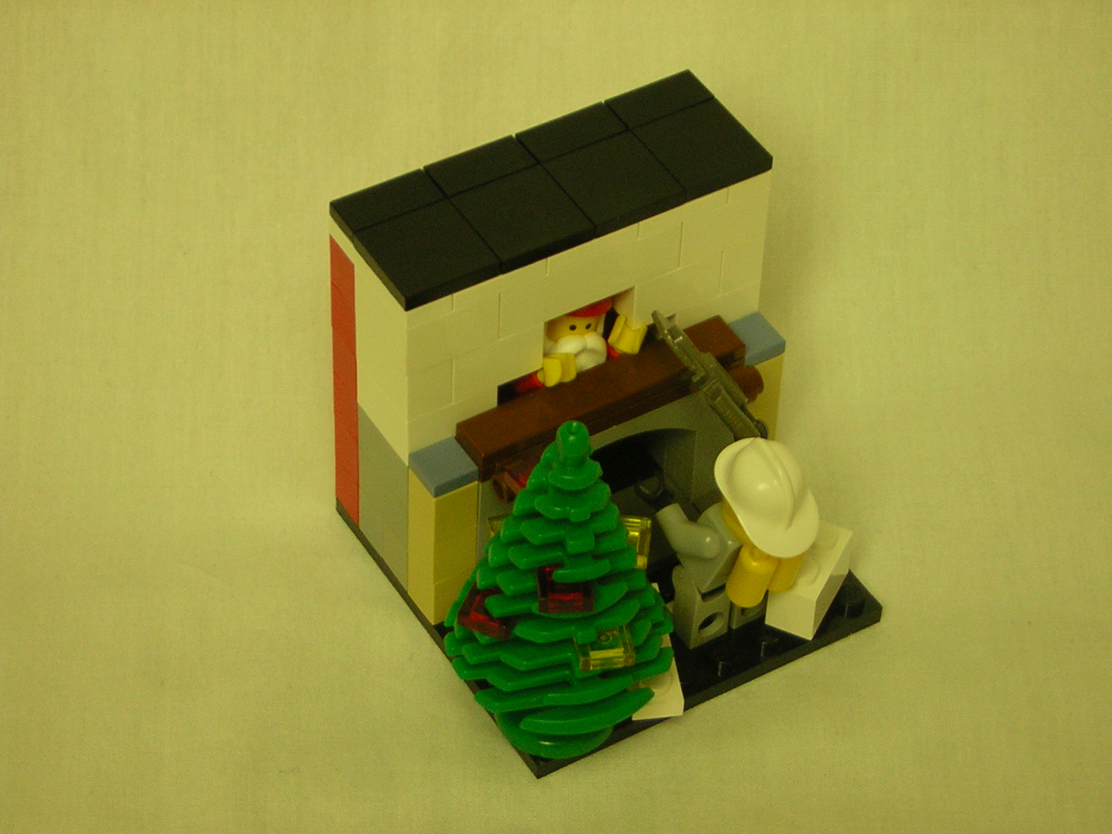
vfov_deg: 13.7
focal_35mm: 108
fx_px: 3469
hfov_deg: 18.2
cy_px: 417
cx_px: 556
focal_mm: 14.1
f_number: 4.7
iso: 83
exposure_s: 1/5.4
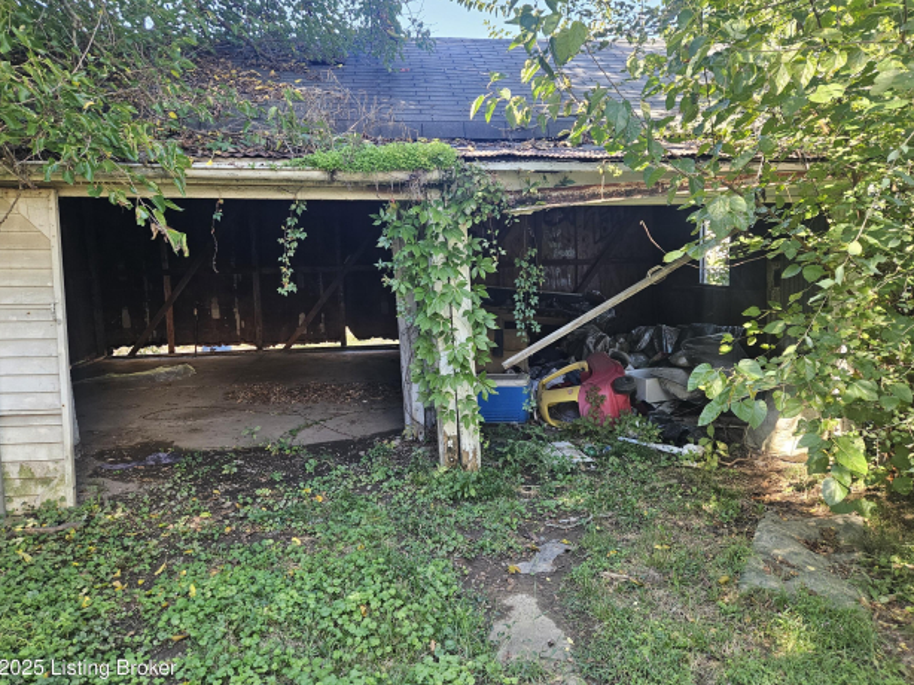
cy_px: 329
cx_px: 477
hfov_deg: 69.4
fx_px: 660
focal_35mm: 25
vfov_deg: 54.8
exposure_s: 1/180
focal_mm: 5.4
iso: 125
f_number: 1.8
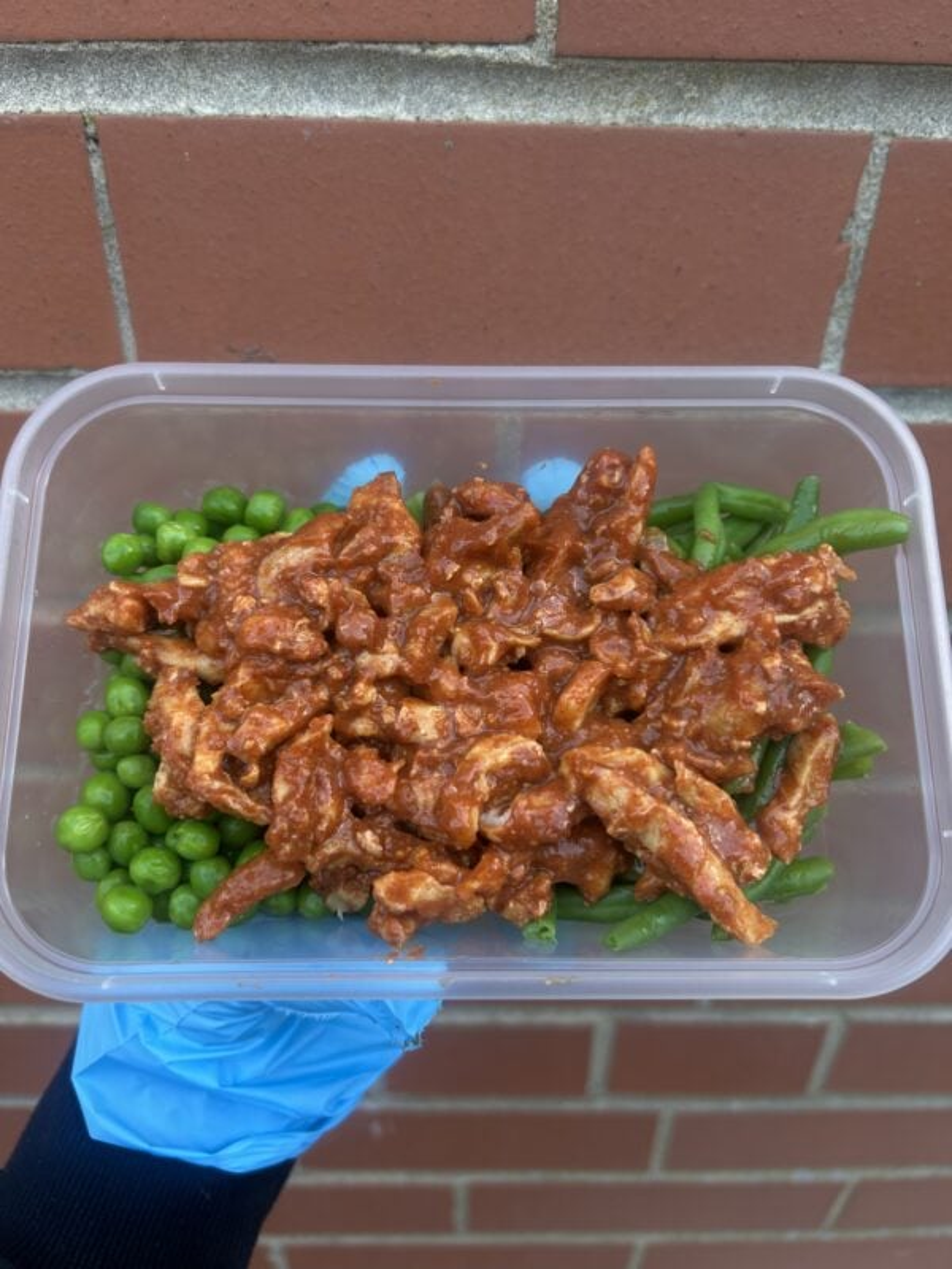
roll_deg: +1.6
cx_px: 476
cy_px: 634
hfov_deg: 53.1
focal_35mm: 26
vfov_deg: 67.3
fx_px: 953
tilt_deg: -37.2
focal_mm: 5.7
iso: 32
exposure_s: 1/132
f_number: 1.5
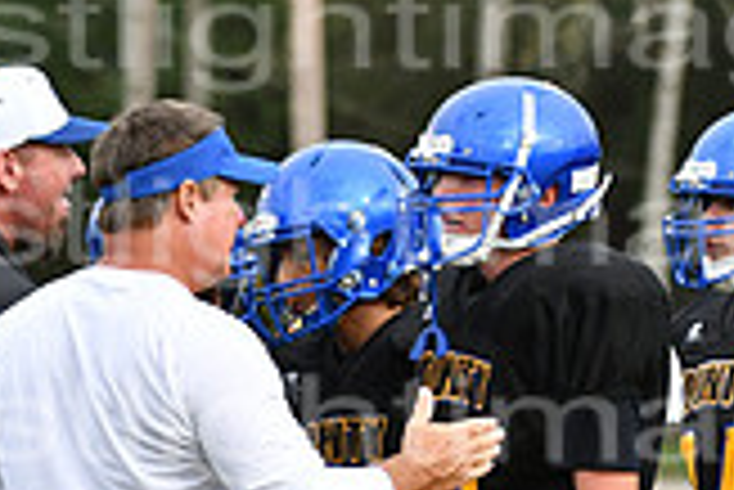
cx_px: 378
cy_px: 528
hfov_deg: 2.8
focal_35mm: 748
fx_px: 15264
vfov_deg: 1.8
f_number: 3.5
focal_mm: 140
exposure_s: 1/3200
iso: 800
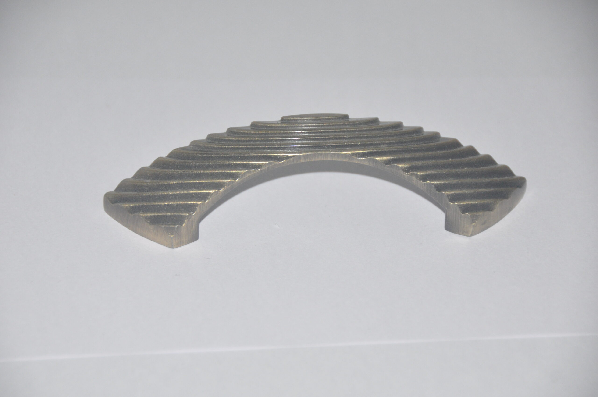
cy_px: 198
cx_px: 299
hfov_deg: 10.2
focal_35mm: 202
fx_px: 3359
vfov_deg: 6.8
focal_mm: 135
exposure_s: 1/60
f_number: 5.6
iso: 1250
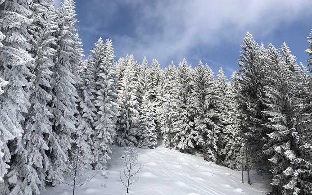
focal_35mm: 30
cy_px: 109
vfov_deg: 41.8
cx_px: 155
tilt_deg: +20.5
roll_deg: -1.8
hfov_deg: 62.9
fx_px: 255
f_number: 1.8
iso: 20
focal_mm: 3.99
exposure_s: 1/2825
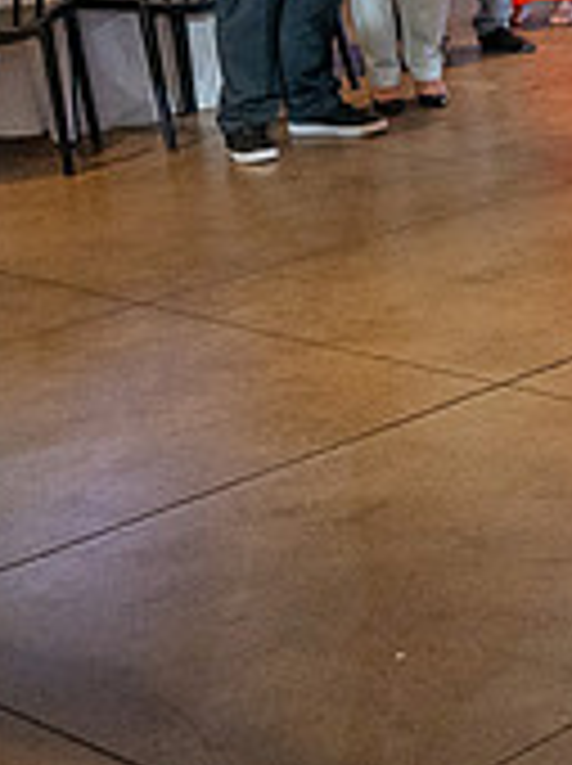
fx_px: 2253
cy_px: 11
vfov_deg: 18.8
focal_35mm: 102
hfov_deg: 12.4
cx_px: 1212
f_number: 4
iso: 3200
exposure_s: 1/200
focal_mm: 31
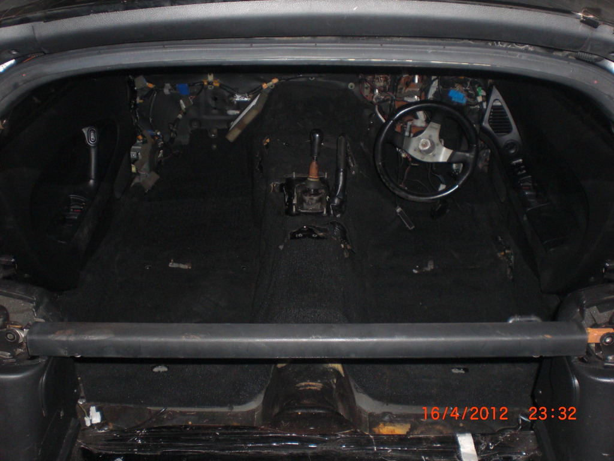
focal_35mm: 38
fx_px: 674
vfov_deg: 37.7
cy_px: 230
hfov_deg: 49.0
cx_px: 307
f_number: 3.1
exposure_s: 1/60
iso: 200
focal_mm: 6.3
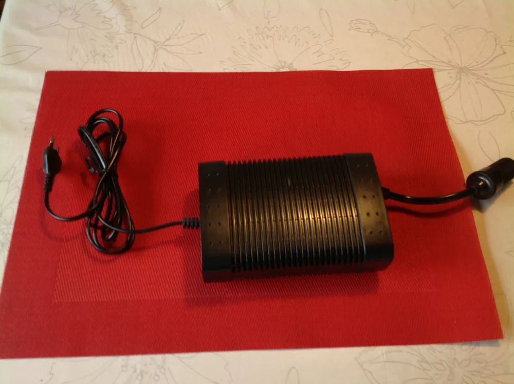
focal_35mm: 35
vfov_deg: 40.6
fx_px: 519
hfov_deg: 52.7
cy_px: 192
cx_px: 257
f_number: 2.4
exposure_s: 1/17
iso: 64
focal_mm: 4.28
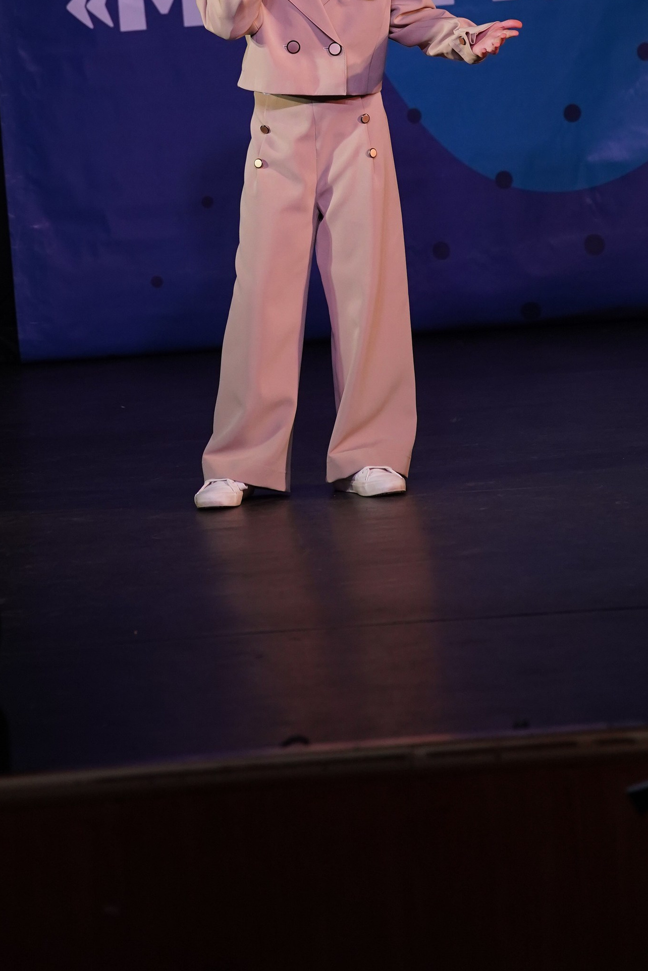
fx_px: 8072
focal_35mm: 299
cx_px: 247
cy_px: 10
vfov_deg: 6.9
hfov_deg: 4.6
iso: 1600
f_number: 4
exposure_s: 1/400
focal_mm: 150
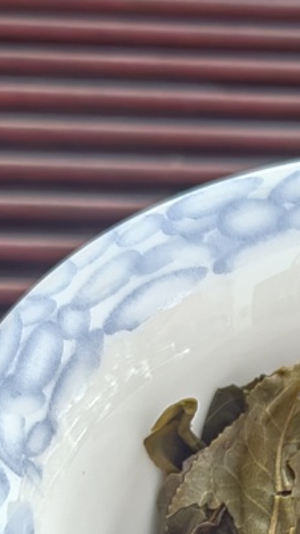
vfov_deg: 18.5
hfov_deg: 10.7
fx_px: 1556
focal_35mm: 110
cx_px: 433
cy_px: 629
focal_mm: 5.52
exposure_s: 1/60
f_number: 1.9
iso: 80
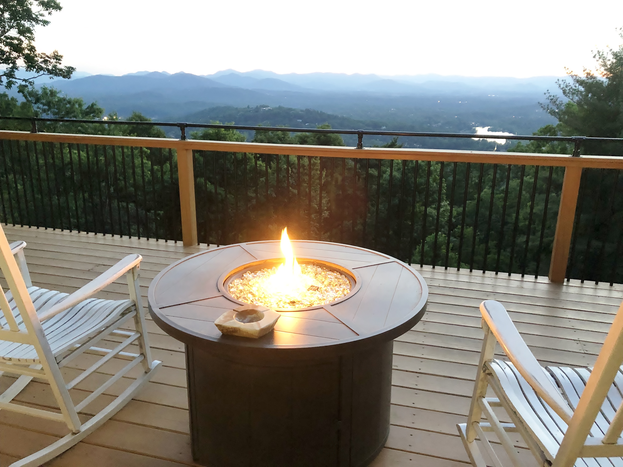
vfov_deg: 49.7
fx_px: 504
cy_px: 234
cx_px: 312
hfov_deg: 63.4
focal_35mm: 28
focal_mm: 3.99
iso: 80
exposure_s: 1/4
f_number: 1.8
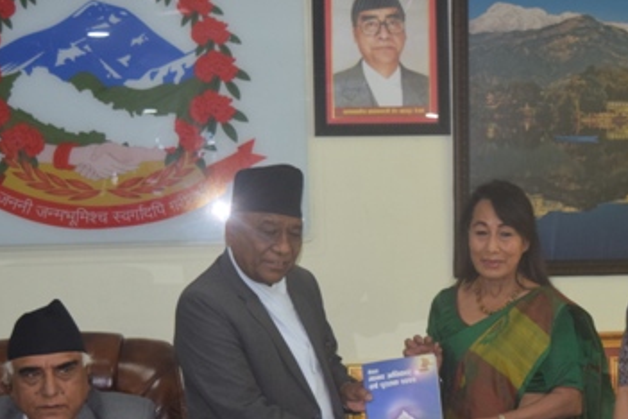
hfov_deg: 21.6
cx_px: 497
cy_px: 257
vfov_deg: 14.7
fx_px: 1622
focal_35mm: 93
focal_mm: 34
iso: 800
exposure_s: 1/60
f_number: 4.5
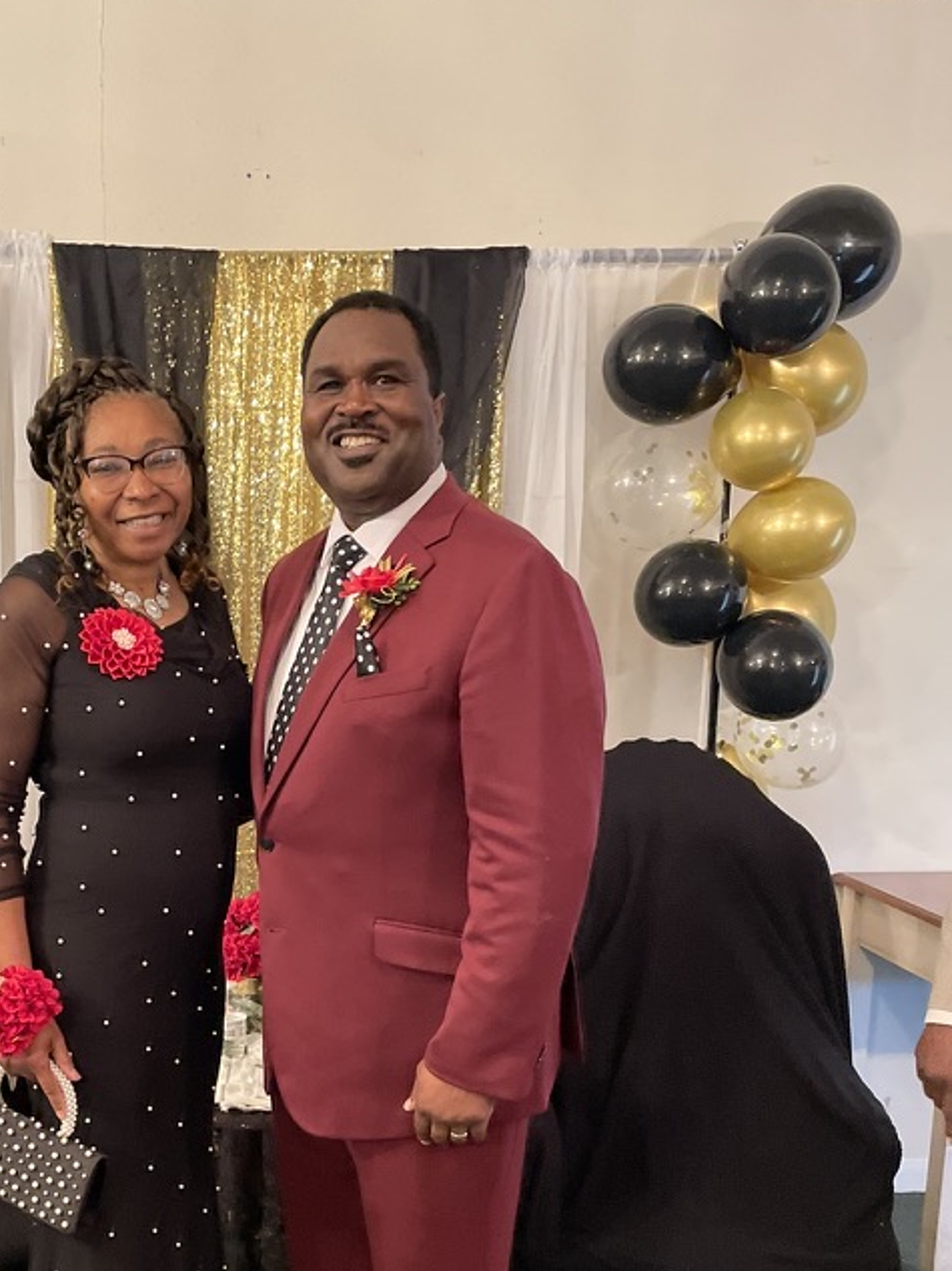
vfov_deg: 43.9
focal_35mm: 42
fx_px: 1541
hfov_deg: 33.8
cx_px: 263
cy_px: 886
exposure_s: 1/30
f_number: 1.6
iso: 640
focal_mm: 4.2
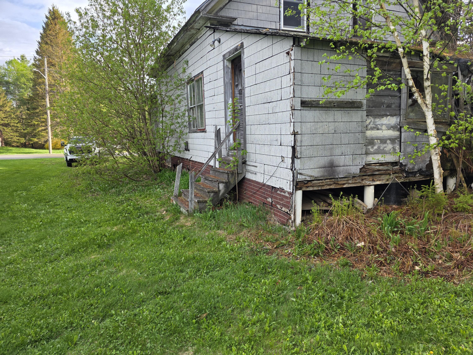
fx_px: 314
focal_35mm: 23
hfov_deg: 73.9
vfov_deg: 58.9
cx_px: 236
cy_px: 178
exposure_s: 1/359
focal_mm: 6.3
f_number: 1.7
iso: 50
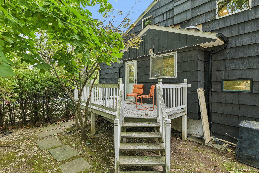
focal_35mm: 19
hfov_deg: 86.9
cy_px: 86
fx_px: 137
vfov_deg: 64.5
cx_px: 130
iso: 400
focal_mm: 19
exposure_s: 1/30
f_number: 8
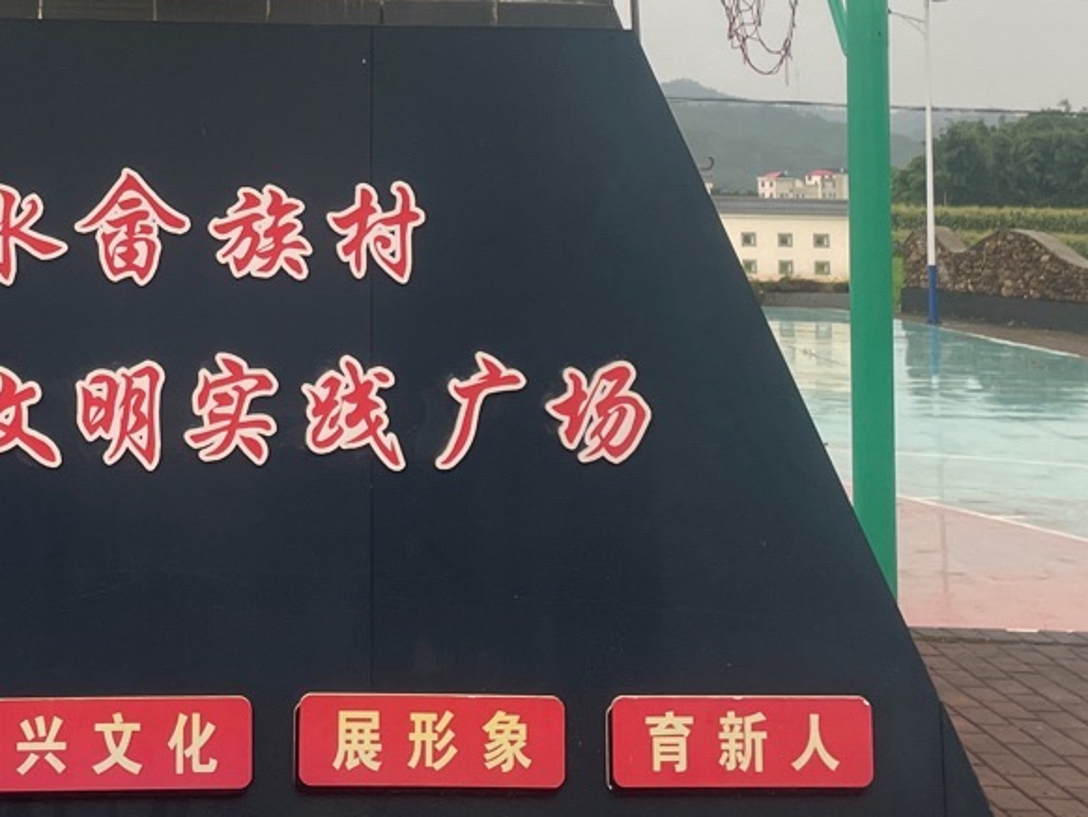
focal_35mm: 67
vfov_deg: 21.2
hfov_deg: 28.2
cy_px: -8
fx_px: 2107
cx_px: 191
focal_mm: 4.2
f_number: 1.6
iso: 40
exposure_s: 1/121
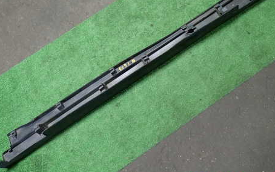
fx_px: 262
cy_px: 51
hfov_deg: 55.3
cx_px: 145
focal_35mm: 35
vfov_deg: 35.8
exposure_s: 1/50
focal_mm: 4.5
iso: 200
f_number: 2
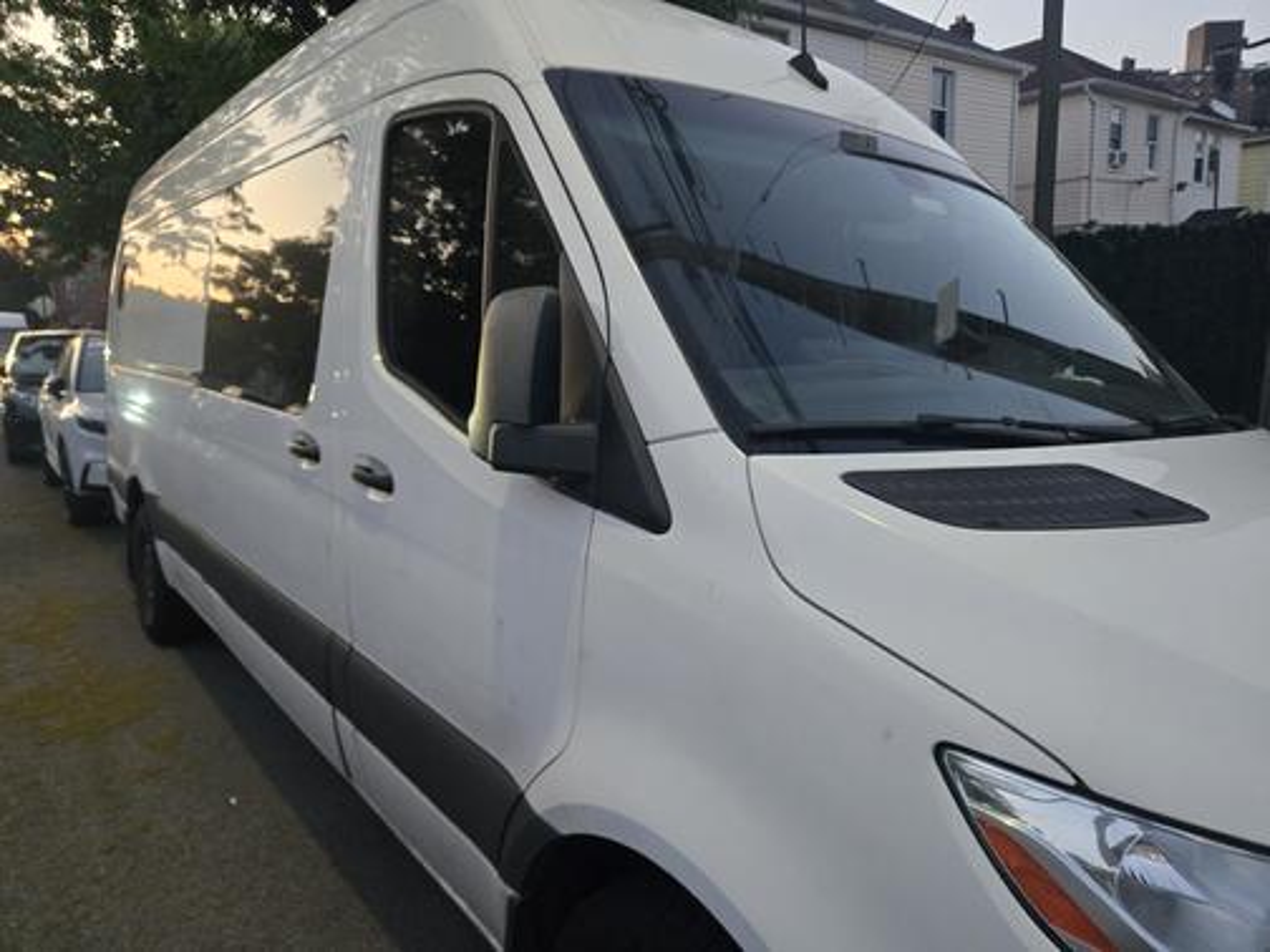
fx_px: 844
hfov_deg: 73.9
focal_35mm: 23
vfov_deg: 58.9
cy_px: 476
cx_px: 635
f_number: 1.8
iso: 800
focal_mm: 5.4
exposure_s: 1/120
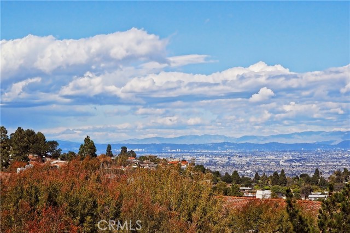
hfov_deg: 24.6
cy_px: 116
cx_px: 175
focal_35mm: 82
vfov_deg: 16.5
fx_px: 801
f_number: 14
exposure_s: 1/800
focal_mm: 55
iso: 200
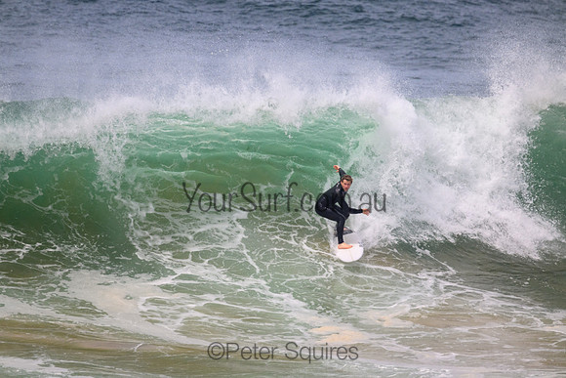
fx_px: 12580
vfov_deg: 1.7
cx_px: 283
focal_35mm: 800
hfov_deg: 2.6
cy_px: 189
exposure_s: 1/2000
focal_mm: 800
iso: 900
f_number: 11
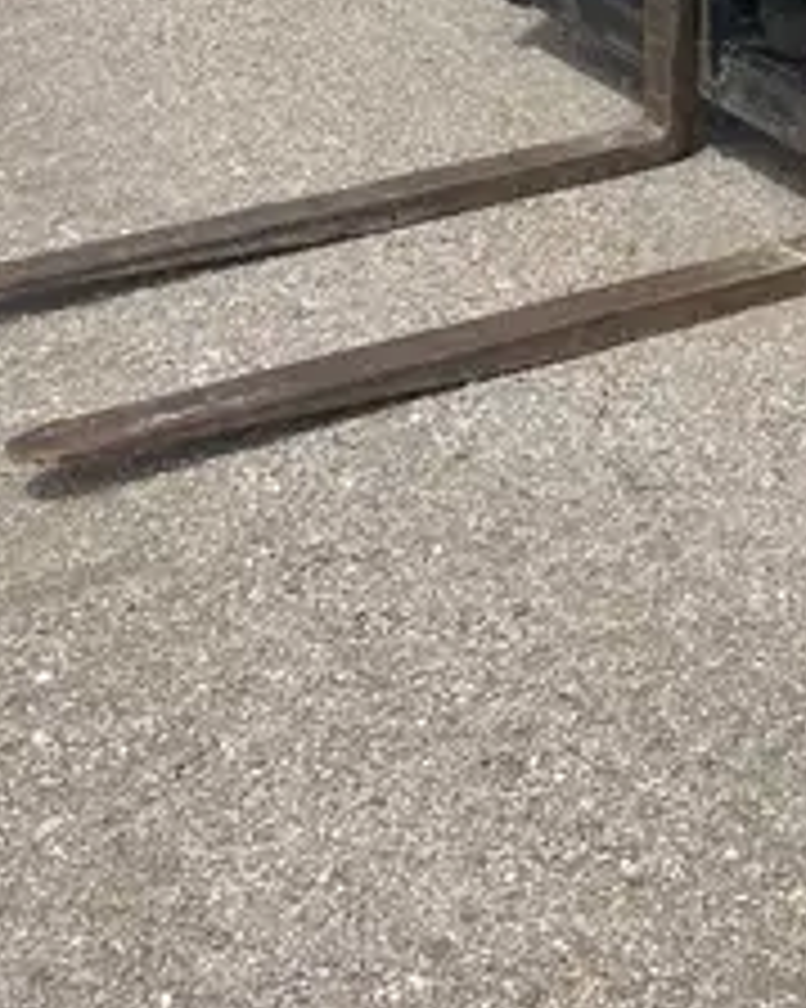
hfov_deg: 17.1
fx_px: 2477
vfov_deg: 19.4
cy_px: -596
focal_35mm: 83
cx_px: 1121
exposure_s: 1/4854
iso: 50
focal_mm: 5.1
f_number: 1.6
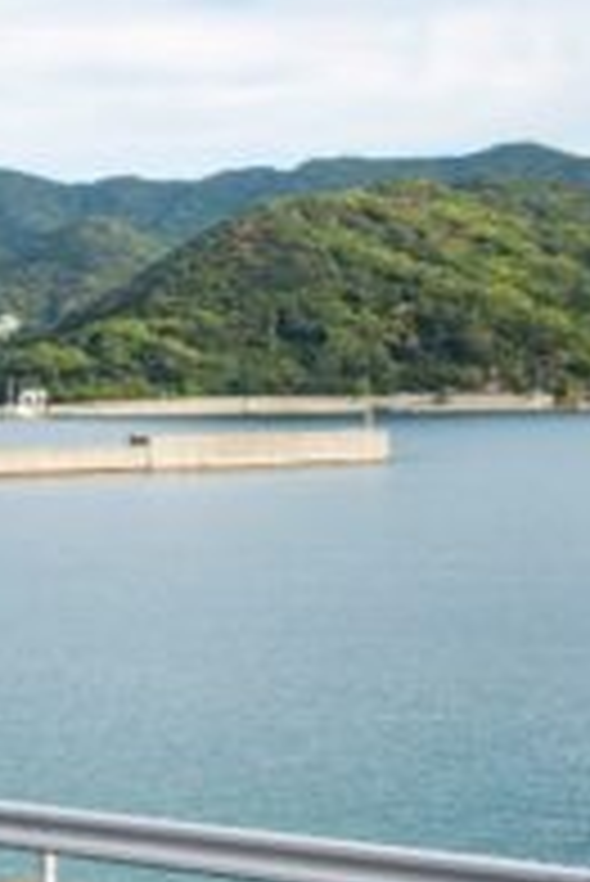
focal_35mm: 79
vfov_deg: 25.6
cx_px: -41
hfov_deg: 16.8
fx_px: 1939
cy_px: 500
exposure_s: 1/500
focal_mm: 31
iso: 400
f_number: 8
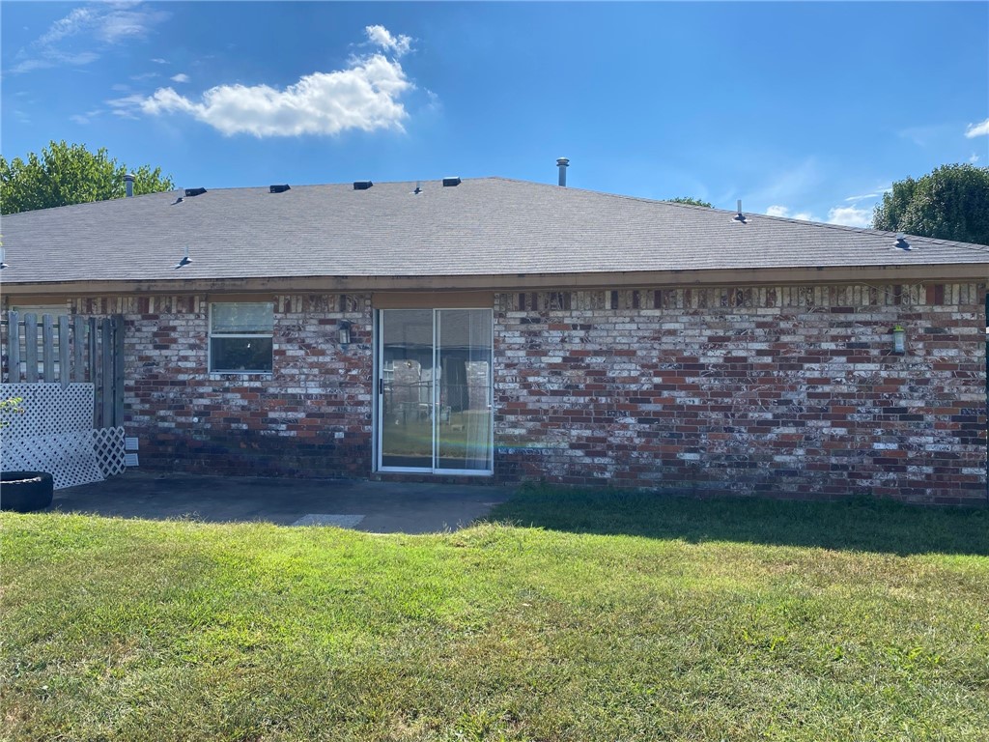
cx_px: 494
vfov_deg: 53.1
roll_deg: -0.2
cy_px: 371
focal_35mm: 26
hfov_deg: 67.3
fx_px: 743
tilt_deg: -0.4
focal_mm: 4.25
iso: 32
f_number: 1.8
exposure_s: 1/2755
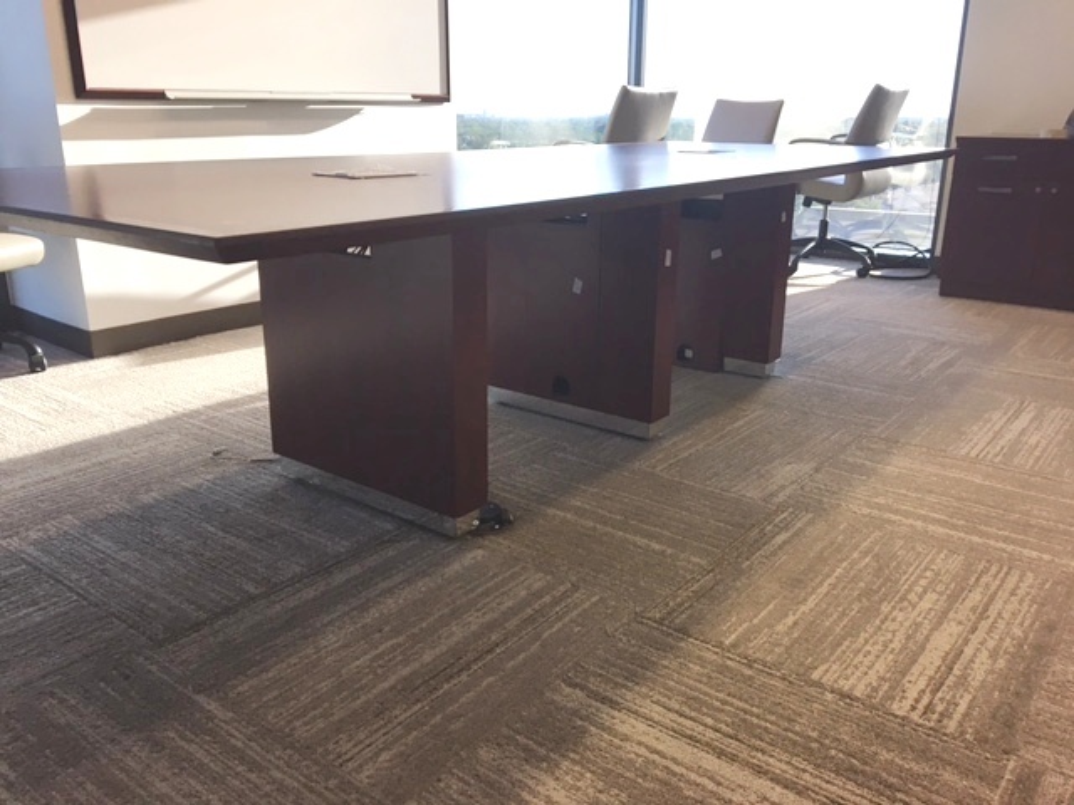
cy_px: 402
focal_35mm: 29
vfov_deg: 48.2
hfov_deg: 61.7
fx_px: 900
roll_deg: +1.5
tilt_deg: -16.9
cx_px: 537
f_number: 2.2
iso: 32
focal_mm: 4.15
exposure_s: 1/30
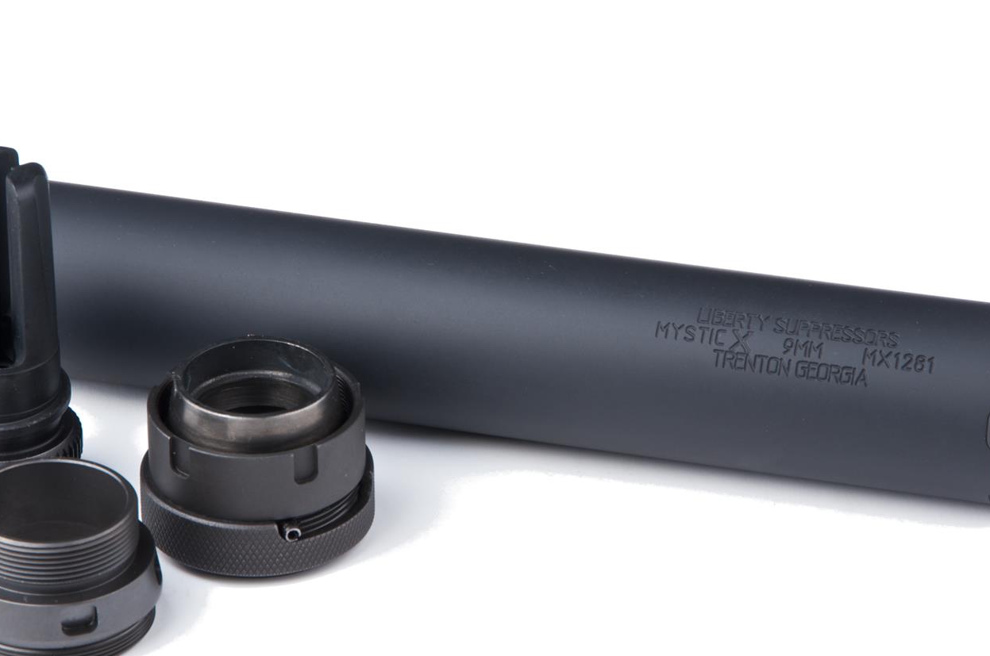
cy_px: 359
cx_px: 464
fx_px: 10762
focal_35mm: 392
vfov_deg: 3.5
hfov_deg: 5.3
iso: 100
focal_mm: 200
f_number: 20
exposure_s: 1/125
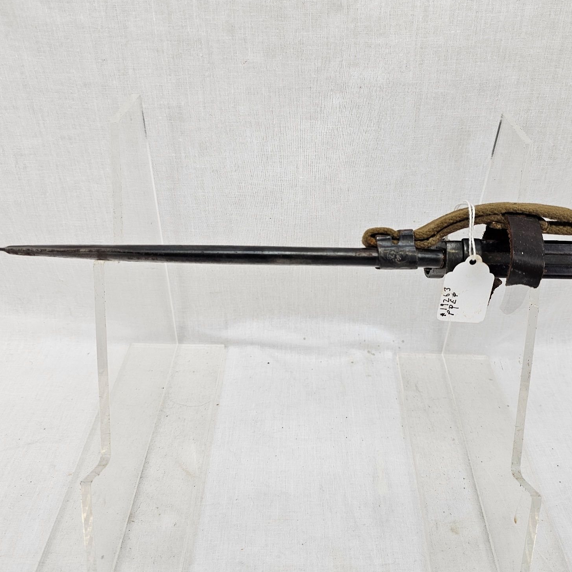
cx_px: 331
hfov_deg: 57.0
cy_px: 279
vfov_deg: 57.3
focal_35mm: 28
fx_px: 523
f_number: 1.7
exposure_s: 1/100
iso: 40
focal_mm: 6.3
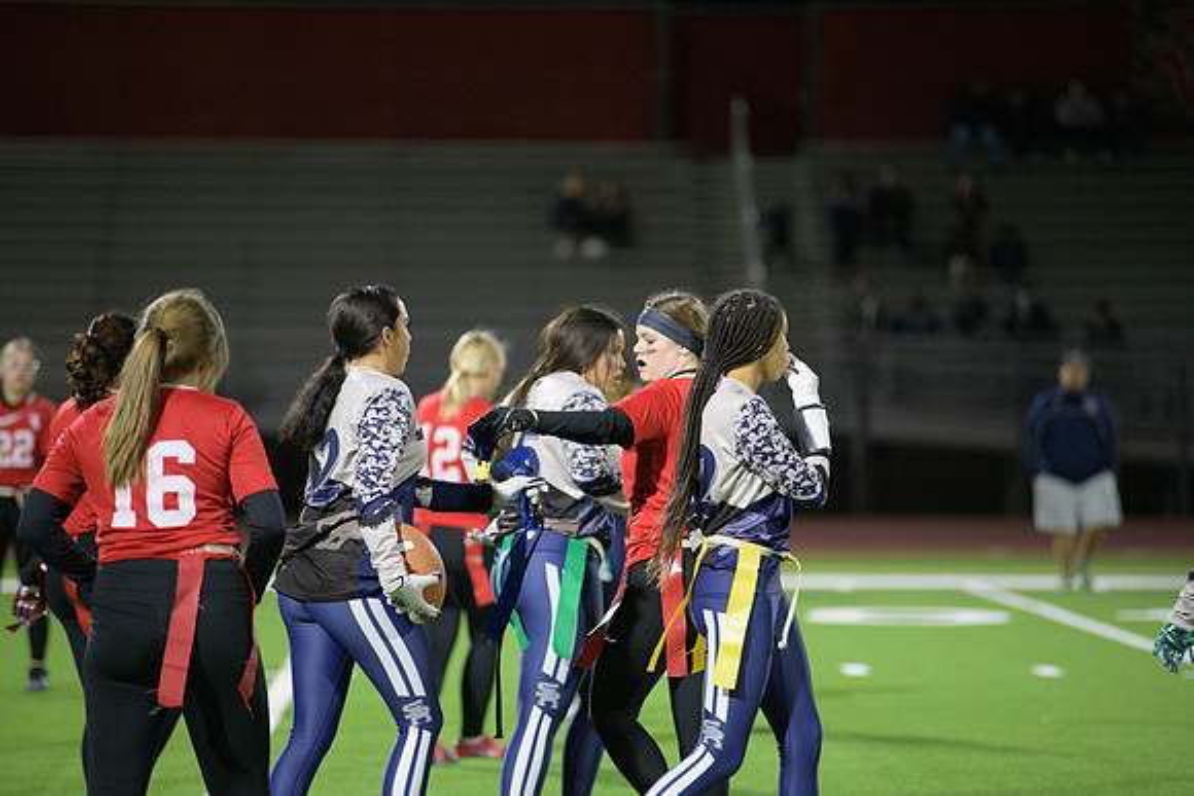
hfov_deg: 10.8
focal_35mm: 190
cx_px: 597
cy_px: 398
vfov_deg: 7.2
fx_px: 6303
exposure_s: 1/640
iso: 5000
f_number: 2.8
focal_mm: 190
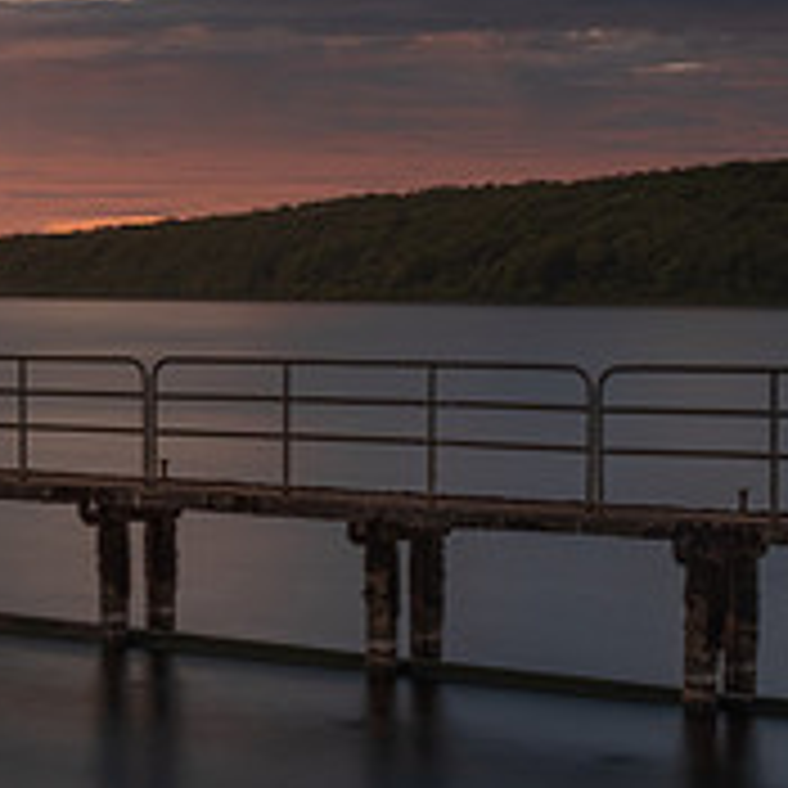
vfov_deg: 16.0
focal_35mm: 109
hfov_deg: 15.2
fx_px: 2807
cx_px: -255
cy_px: 374
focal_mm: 22.7
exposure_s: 30
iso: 160
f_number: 16
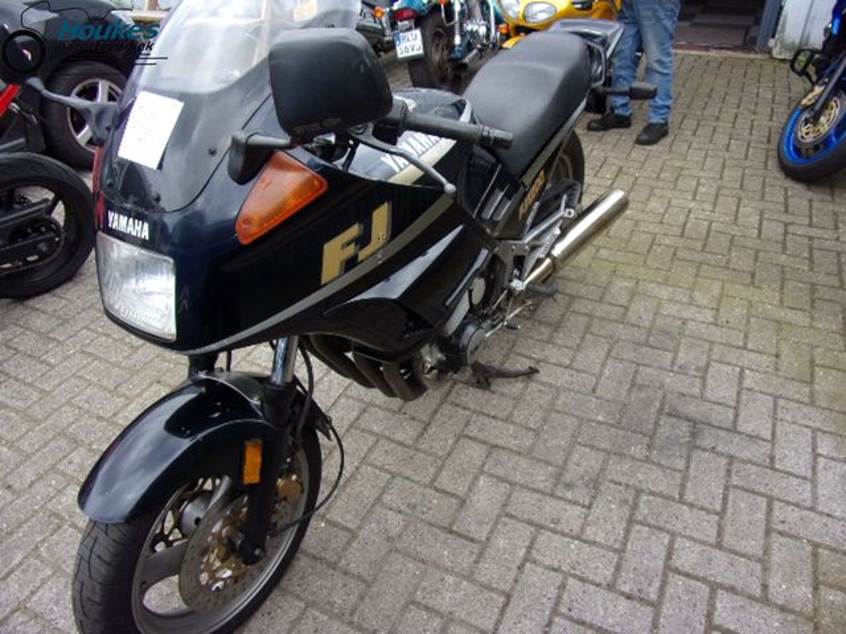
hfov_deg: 71.6
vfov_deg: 56.8
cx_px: 423
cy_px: 317
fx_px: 587
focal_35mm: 24
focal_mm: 4.3
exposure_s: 1/160
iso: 80
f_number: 3.3
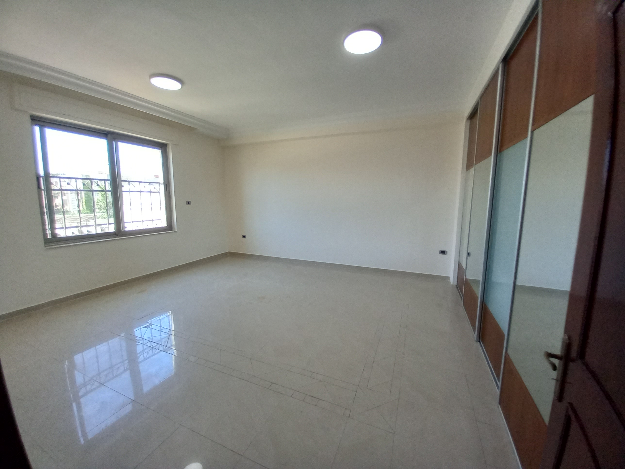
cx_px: 312
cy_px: 234
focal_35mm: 13
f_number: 2.2
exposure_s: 1/100
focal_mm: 1.13
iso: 100
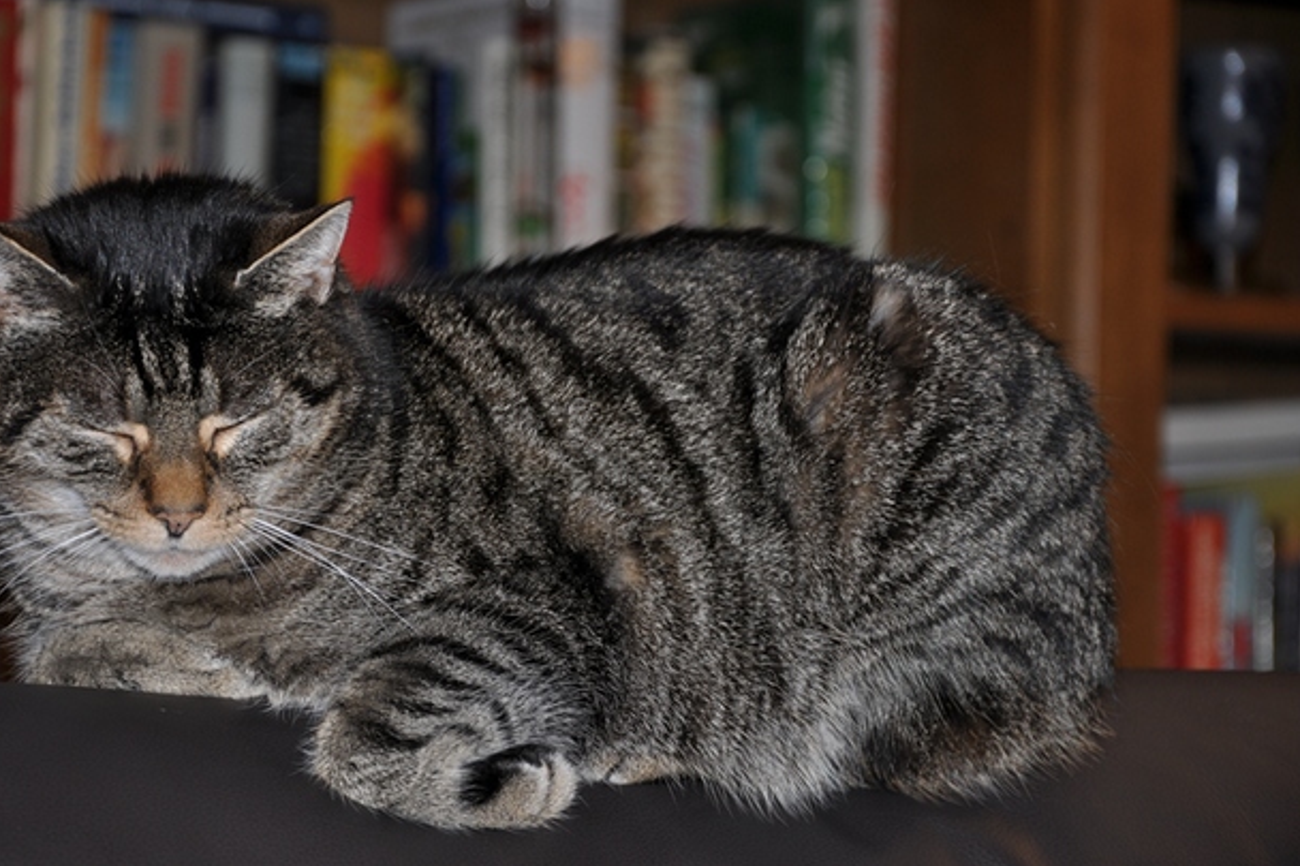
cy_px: 476
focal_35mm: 138
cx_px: 567
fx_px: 4982
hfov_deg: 14.9
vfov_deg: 9.9
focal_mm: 80
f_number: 5.6
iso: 200
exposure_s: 1/60
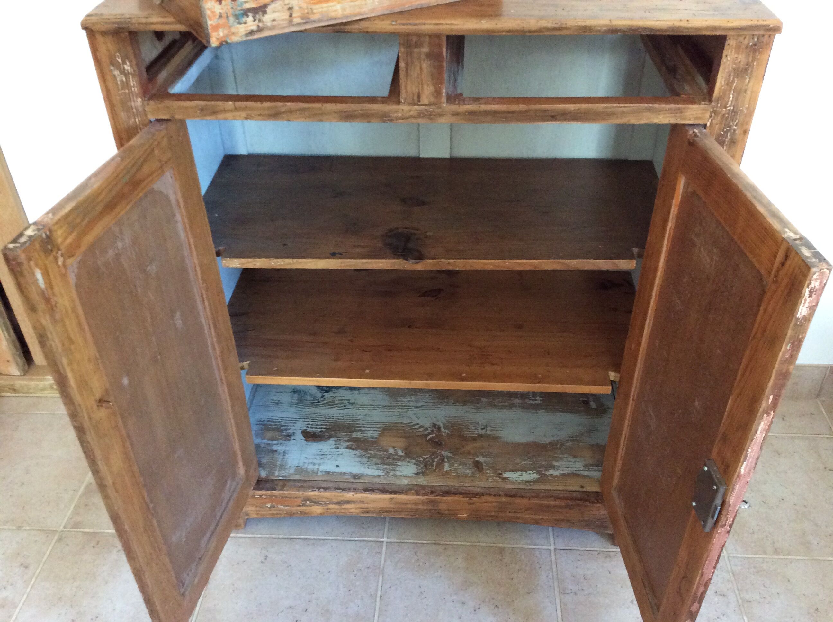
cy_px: 311
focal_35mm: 32
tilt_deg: -38.3
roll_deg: +1.7
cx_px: 416
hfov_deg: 56.9
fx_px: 769
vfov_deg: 44.1
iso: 250
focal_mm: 3.3
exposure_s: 1/20
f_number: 2.4
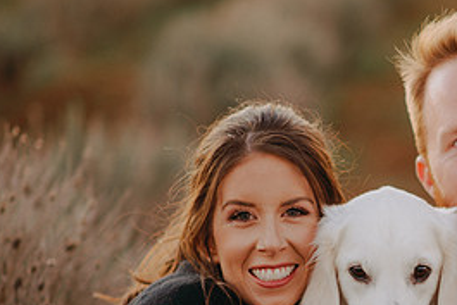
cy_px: 268
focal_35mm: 196
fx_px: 2489
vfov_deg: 7.0
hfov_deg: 10.4
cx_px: 421
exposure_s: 1/125
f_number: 1.4
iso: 100
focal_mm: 85
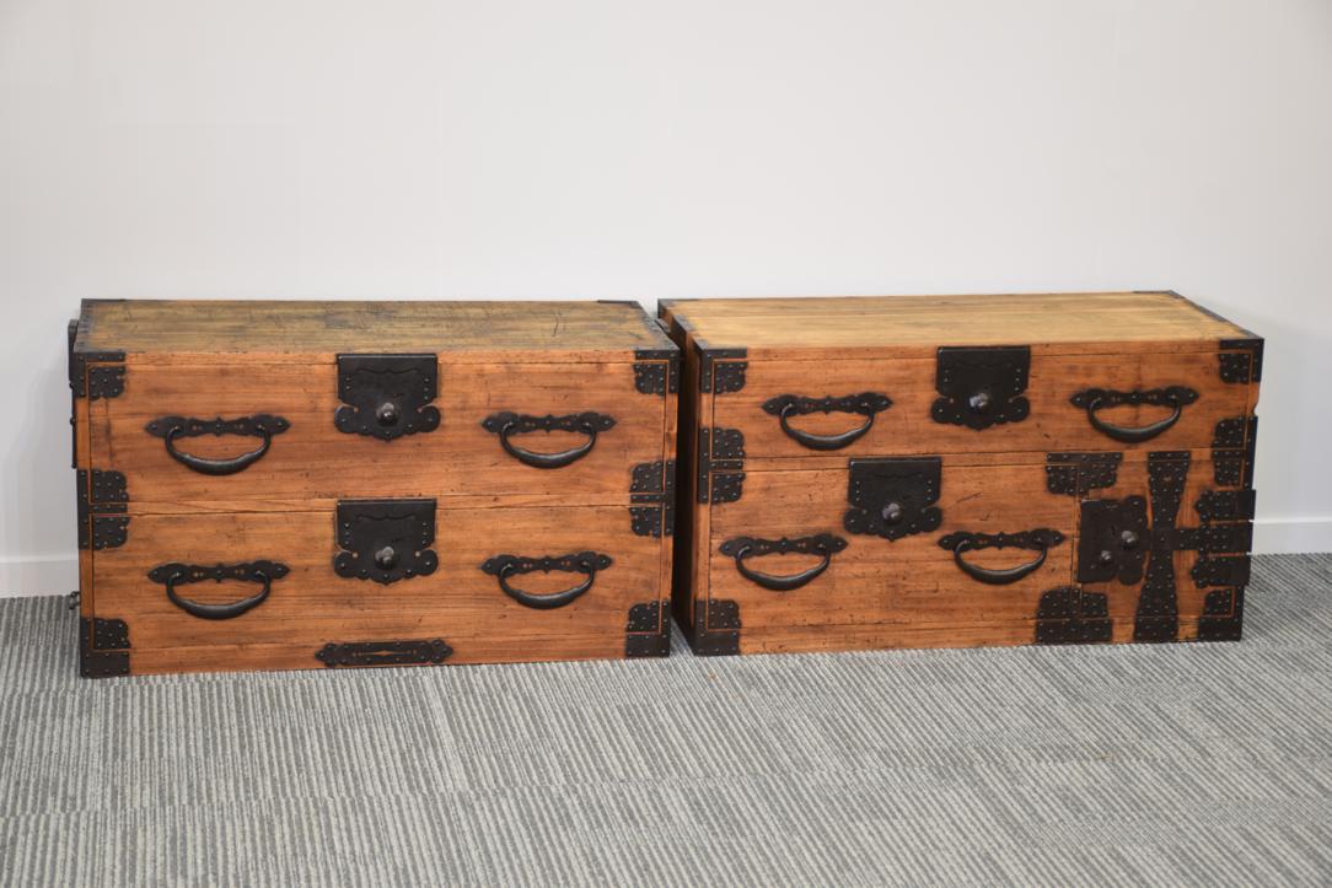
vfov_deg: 18.9
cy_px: 444
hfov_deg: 28.1
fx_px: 2664
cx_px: 666
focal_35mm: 72
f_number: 4.5
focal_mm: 48
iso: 400
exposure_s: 1/20
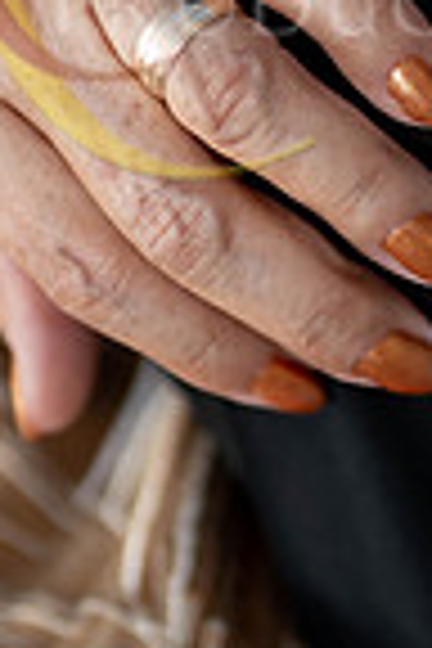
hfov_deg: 5.2
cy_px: -148
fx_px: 4788
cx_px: 126
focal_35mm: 266
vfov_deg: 7.7
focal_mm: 85
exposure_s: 1/2000
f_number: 2.2
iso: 200
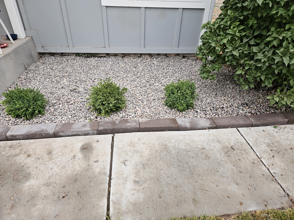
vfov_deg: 58.9
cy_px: 110
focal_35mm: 23
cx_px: 147
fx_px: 195
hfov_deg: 73.9
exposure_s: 1/120
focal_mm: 5.4
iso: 50
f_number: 1.8
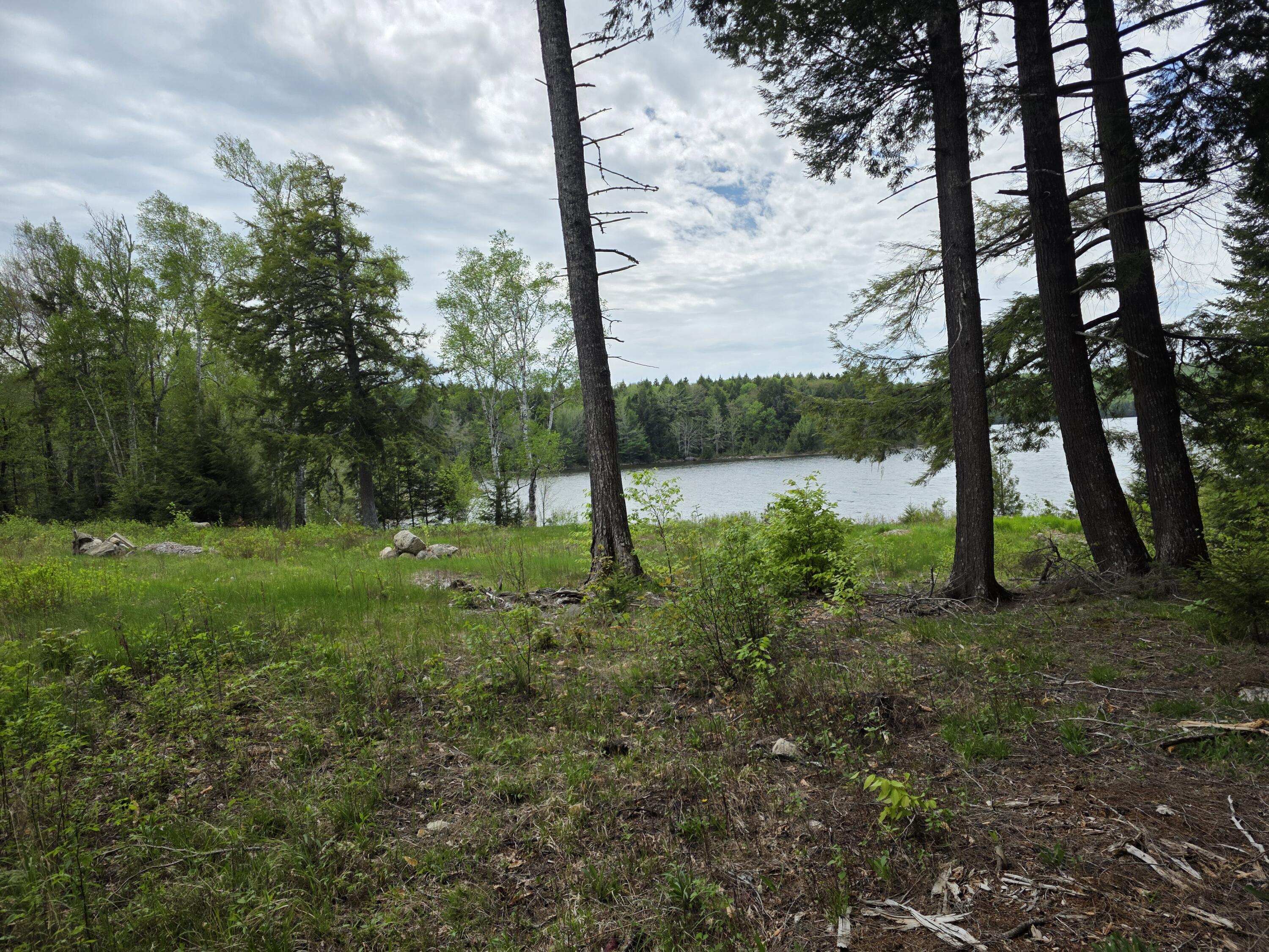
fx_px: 843
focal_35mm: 23
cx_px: 634
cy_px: 476
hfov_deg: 73.9
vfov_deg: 58.9
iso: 80
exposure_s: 1/5296
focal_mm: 6.3
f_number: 1.7
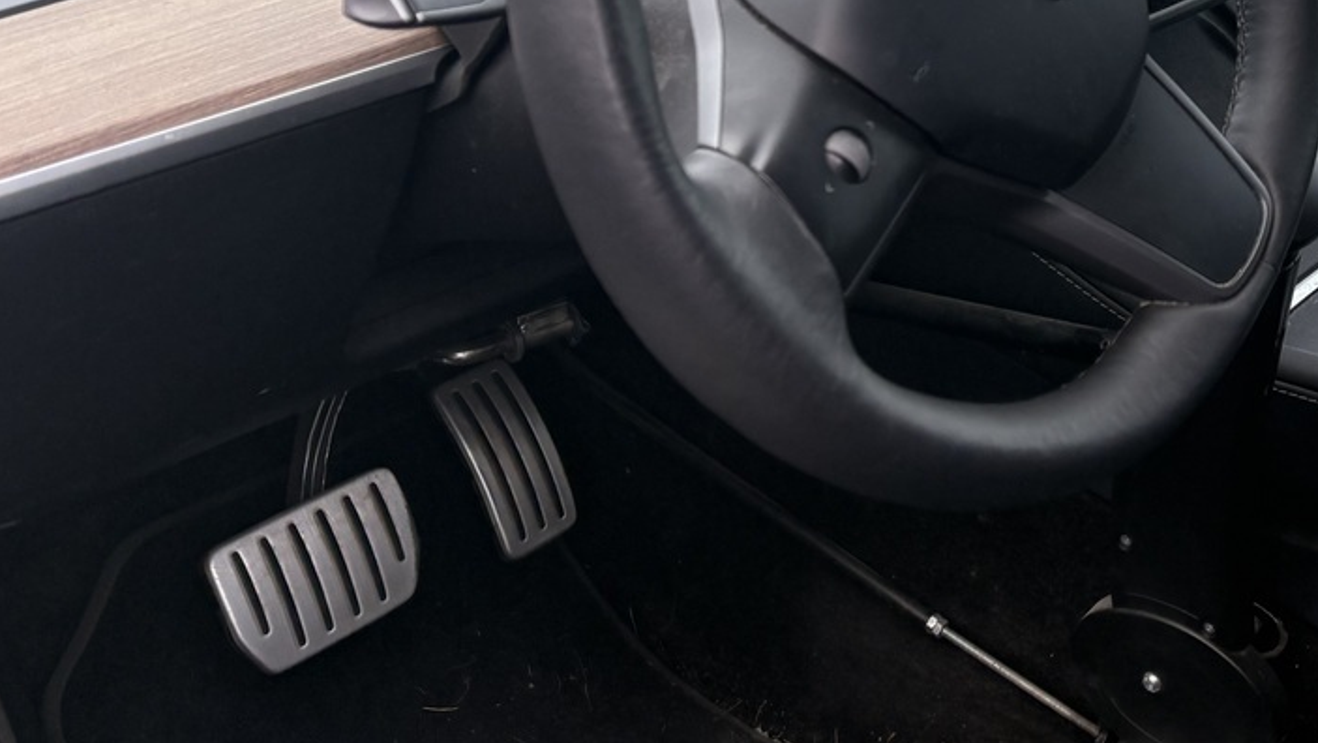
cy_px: -195
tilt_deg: -11.4
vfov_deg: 19.3
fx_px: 2028
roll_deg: +0.9
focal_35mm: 58
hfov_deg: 33.1
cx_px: 1314
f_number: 1.6
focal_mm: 5.96
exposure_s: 1/240
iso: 80
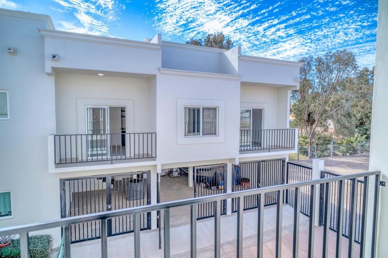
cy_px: 129
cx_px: 194
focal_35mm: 20
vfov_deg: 61.9
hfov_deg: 84.0
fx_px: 215
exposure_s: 1/1000
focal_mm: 20
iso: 64
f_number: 2.8
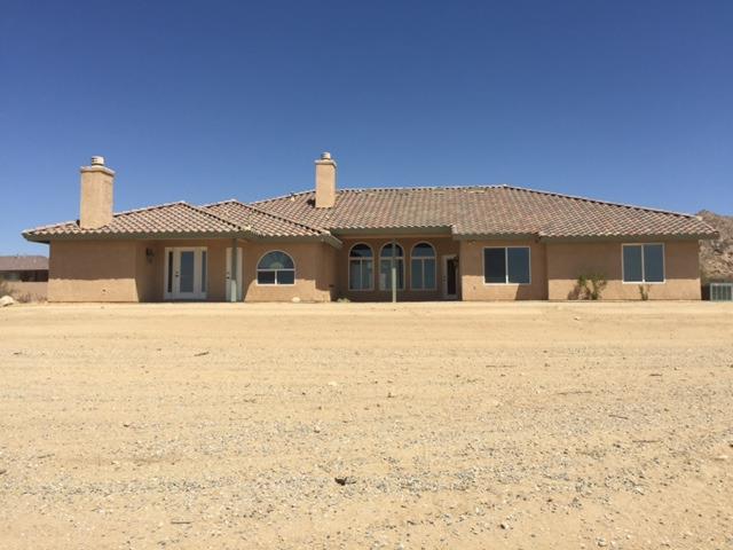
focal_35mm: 29
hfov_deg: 61.7
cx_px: 366
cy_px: 275
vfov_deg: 48.2
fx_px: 614
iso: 32
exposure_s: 1/3049
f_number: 2.2
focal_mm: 4.15
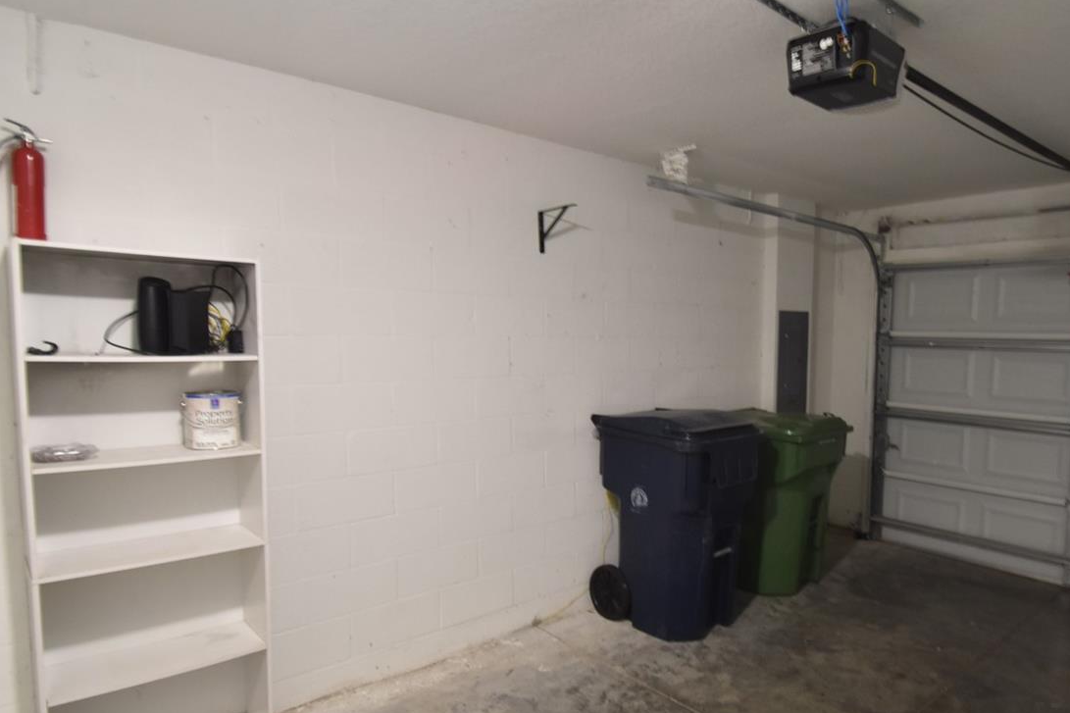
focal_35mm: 22
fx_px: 654
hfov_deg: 77.1
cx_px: 673
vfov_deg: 57.1
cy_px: 393
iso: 800
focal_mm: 10
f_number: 3.5
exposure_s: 1/10
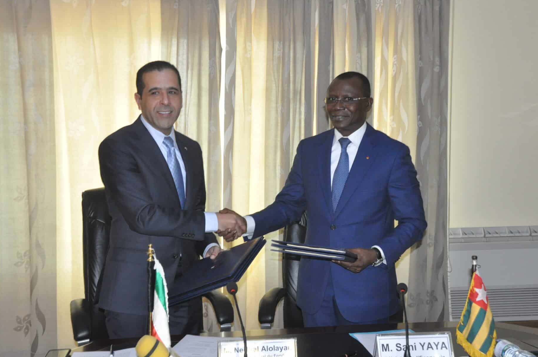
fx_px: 806
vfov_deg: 25.0
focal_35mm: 54
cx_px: 278
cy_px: 167
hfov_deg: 36.9
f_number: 5
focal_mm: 32
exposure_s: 1/60
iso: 2000
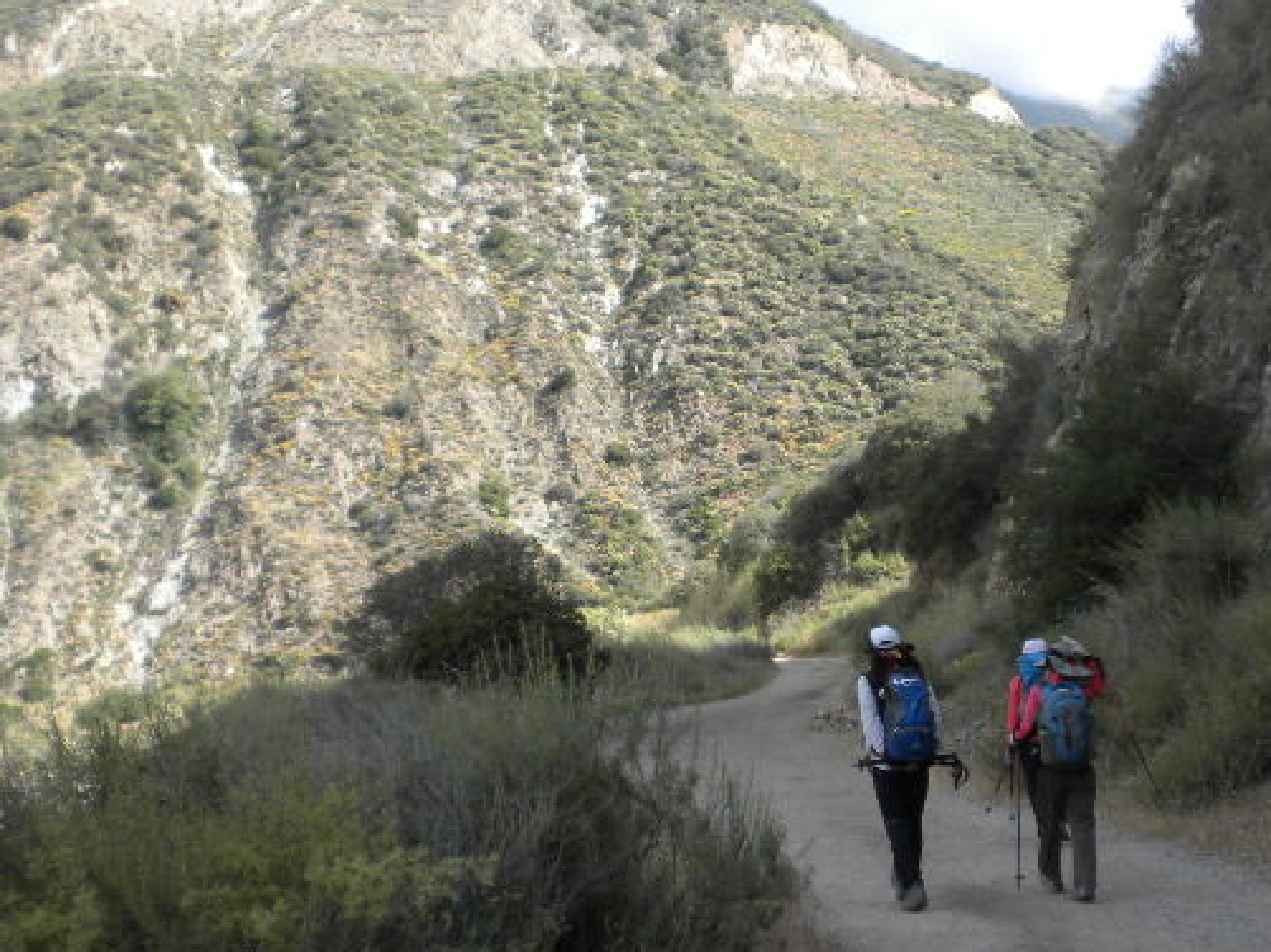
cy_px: 567
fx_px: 2165
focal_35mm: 59
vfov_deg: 24.8
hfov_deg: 32.6
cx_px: 770
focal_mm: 6.6
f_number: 3.5
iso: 81
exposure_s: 1/352
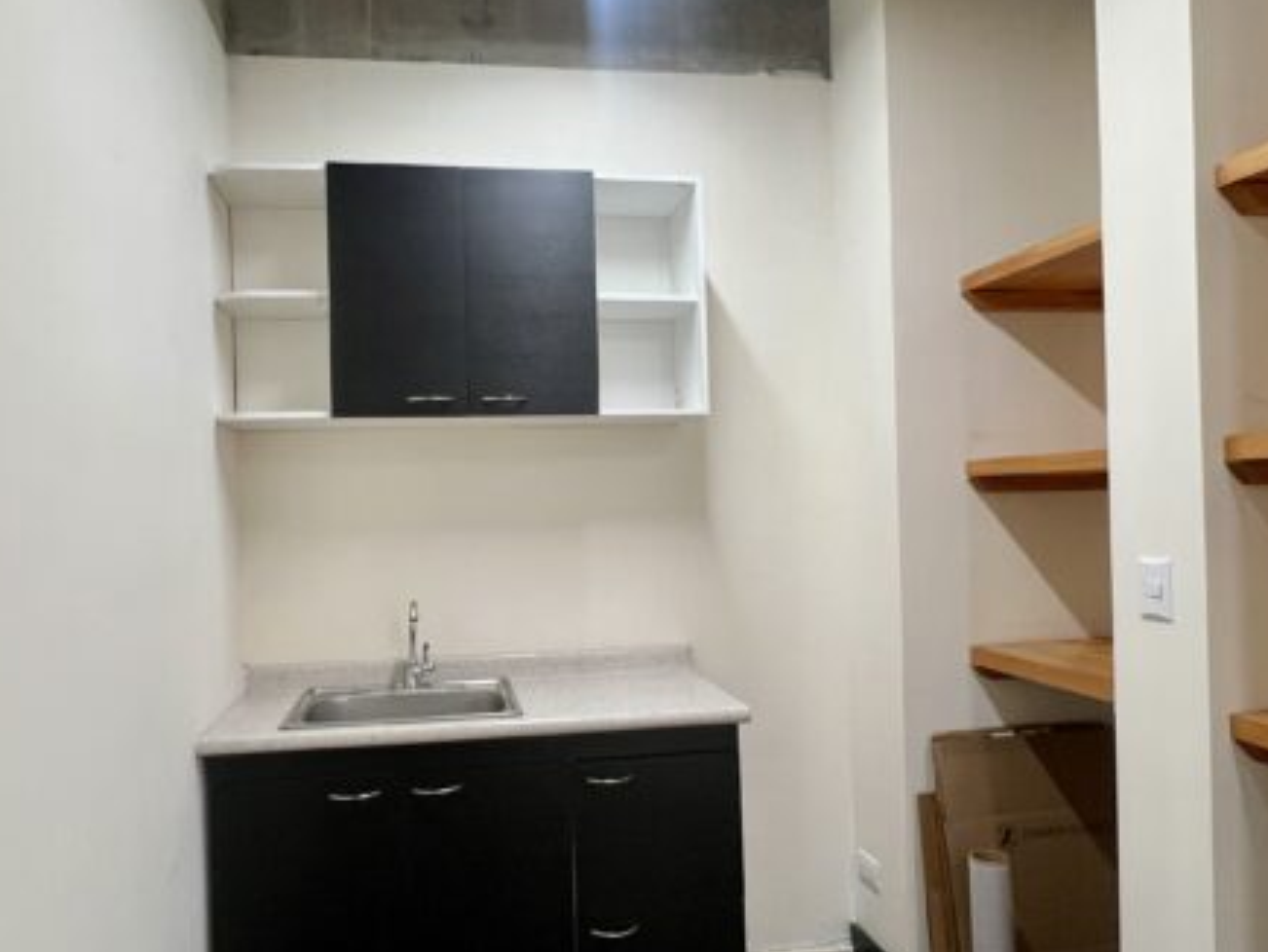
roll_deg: +1.4
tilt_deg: +0.7
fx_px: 843
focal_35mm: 23
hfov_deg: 73.8
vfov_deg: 58.9
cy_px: 496
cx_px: 581
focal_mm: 1.57
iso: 250
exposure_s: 1/60
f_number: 1.8
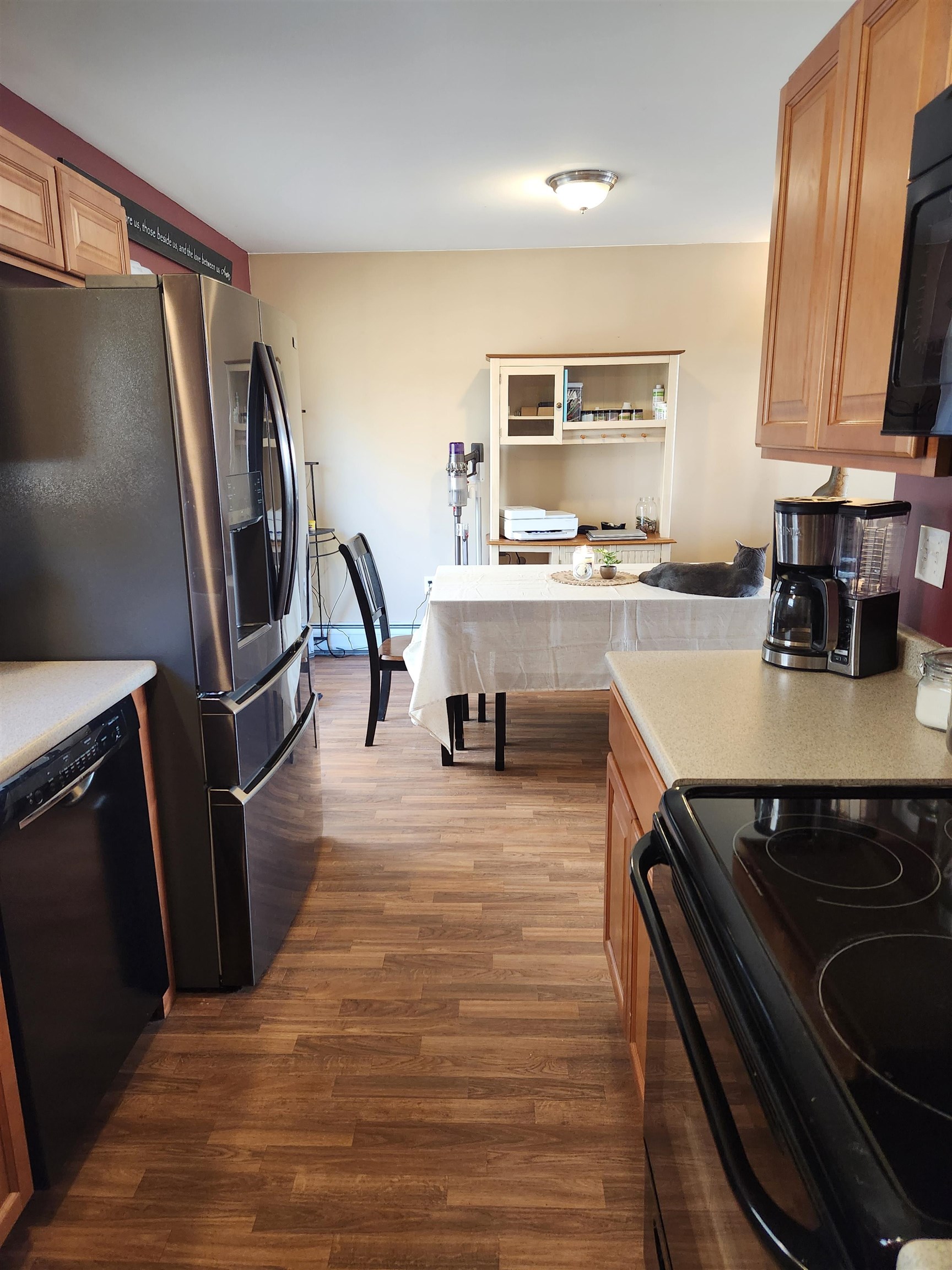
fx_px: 843
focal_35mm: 23
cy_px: 635
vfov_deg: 73.9
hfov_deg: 58.9
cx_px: 476
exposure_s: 1/120
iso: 500
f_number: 1.8
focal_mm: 5.4
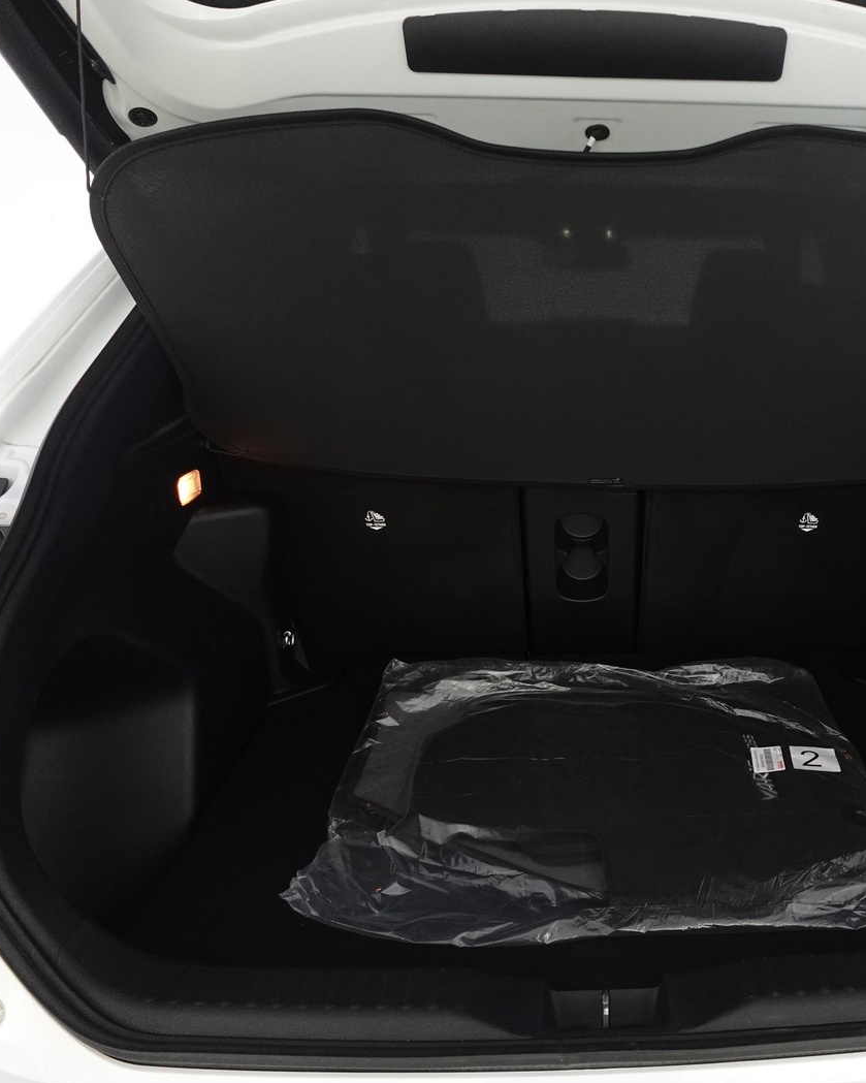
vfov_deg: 60.4
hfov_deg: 48.2
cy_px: 548
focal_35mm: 29
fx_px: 929
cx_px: 639
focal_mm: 7.6
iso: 1000
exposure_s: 1/100
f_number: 2
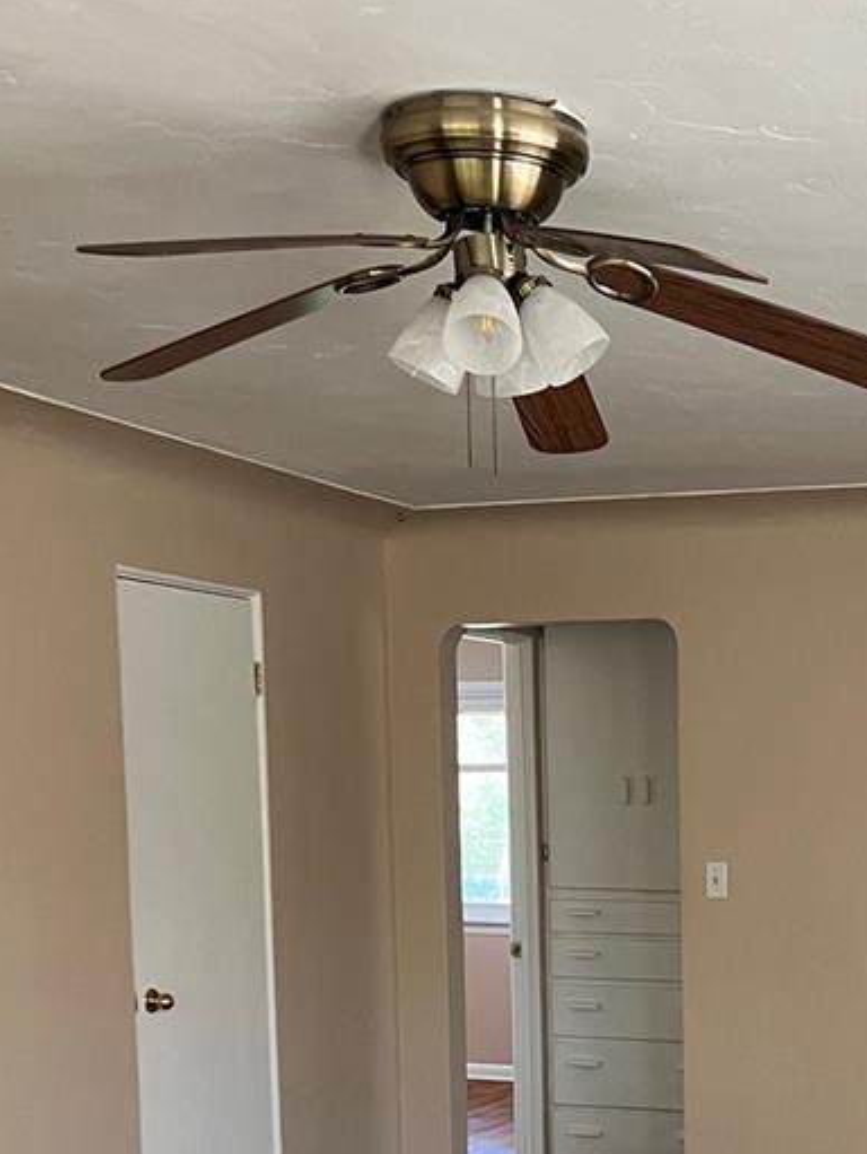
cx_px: 851
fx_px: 2035
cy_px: 1100
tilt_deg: -6.9
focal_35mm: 61
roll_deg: -0.3
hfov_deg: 23.1
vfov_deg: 29.9
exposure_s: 1/88
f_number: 1.5
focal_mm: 5.7
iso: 125
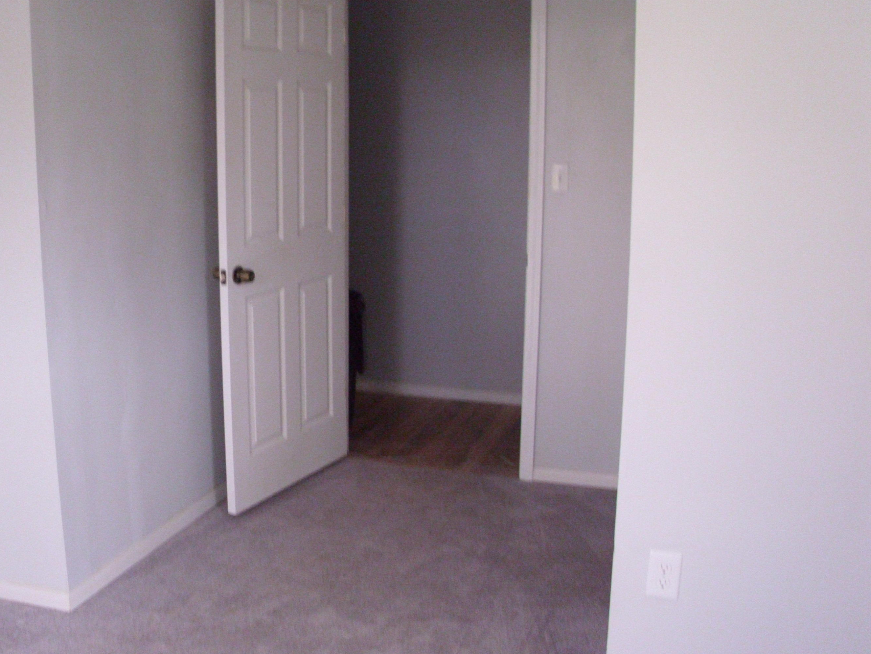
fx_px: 1082
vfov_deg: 33.6
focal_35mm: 43
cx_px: 381
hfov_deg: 43.8
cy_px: 319
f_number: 3
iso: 400
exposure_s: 1/60
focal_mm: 6.36
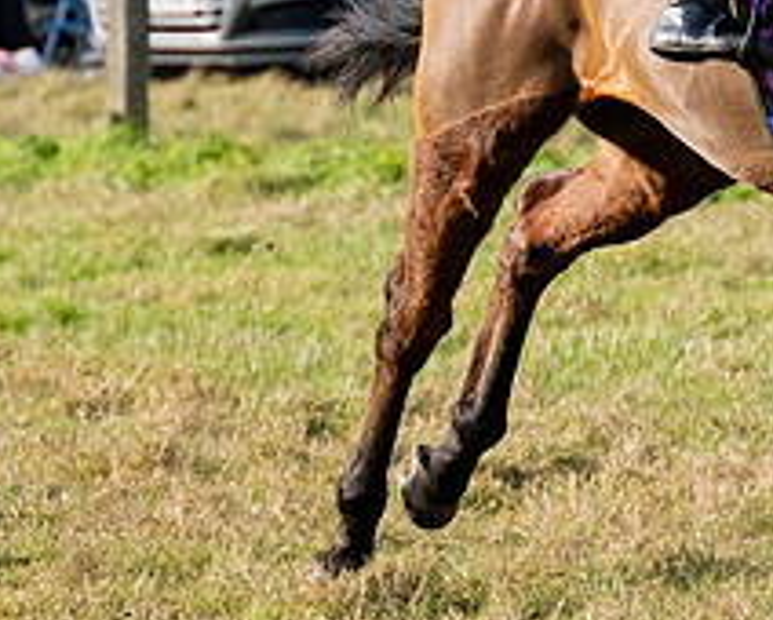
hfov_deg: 2.3
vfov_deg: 1.9
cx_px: 1132
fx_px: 18937
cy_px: 47
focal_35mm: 827
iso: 400
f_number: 4
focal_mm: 140
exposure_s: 1/4000
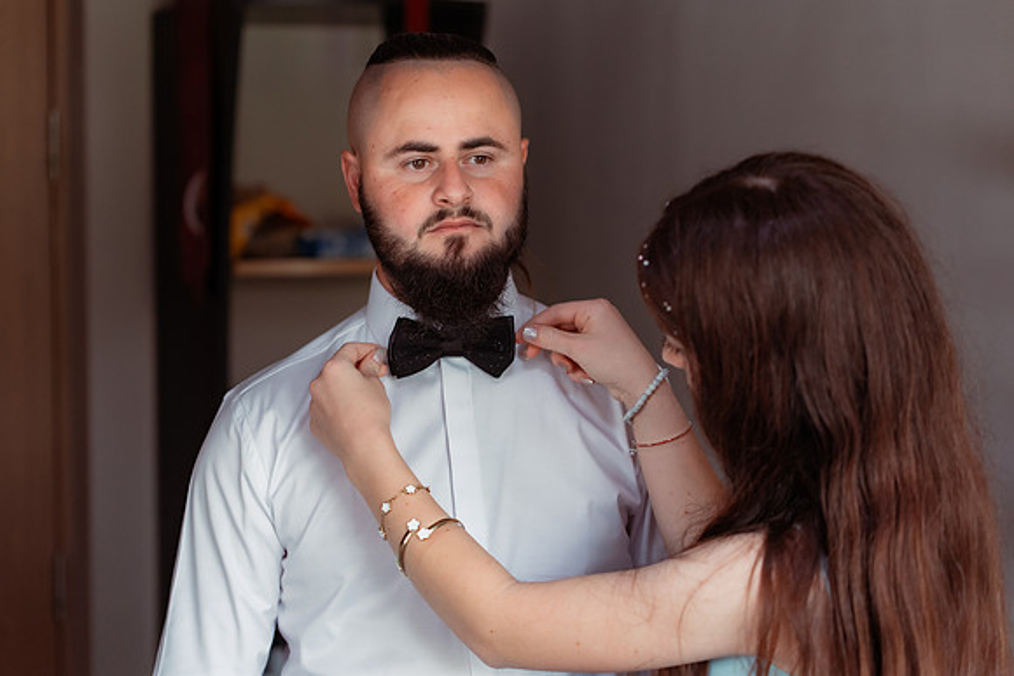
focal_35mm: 98
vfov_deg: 13.9
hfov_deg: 20.8
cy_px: 307
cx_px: 461
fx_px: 2768
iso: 1600
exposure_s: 1/250
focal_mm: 90
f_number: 3.2
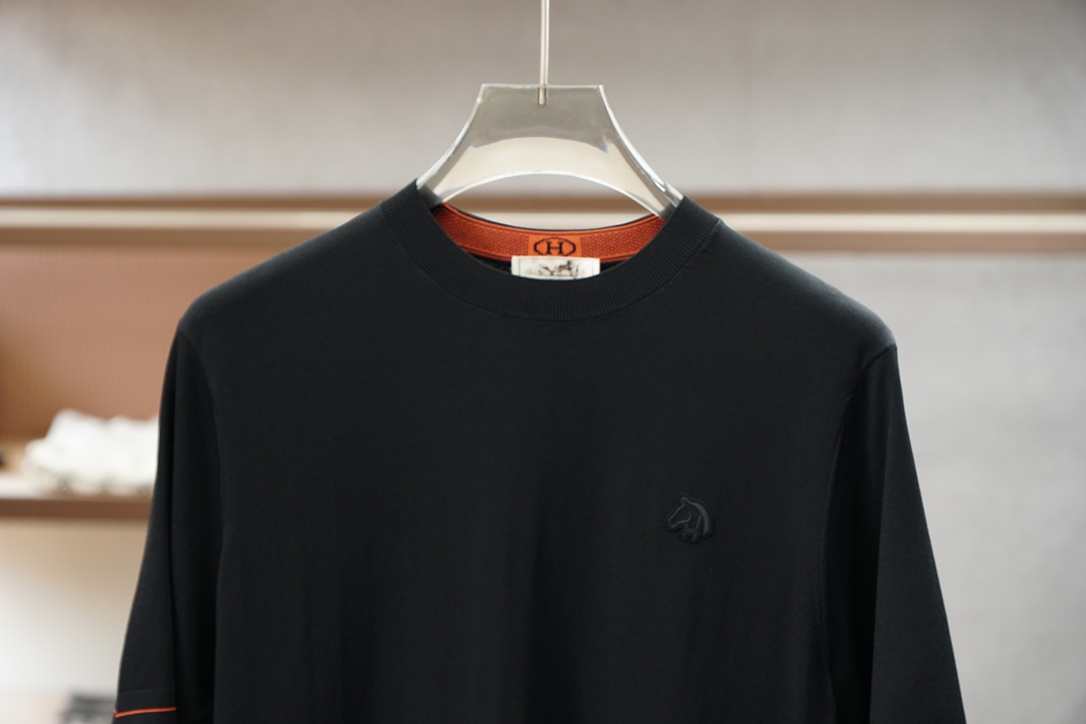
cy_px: 362
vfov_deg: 15.2
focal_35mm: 90
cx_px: 543
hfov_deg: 22.6
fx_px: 2715
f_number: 3.5
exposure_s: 1/125
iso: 640
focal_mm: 60
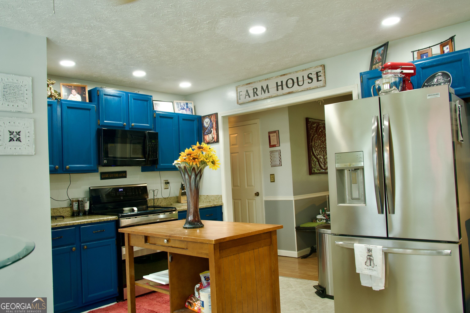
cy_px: 156
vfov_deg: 46.4
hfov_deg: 65.5
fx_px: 366
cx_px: 235
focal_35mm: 28
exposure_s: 1/40
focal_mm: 28
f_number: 6.3
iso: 800
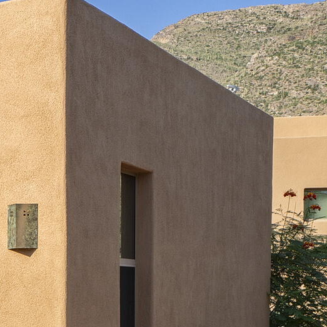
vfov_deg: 18.7
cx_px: -510
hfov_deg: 13.0
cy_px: 303
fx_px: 973
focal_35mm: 91
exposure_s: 1/125
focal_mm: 20
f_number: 9
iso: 100
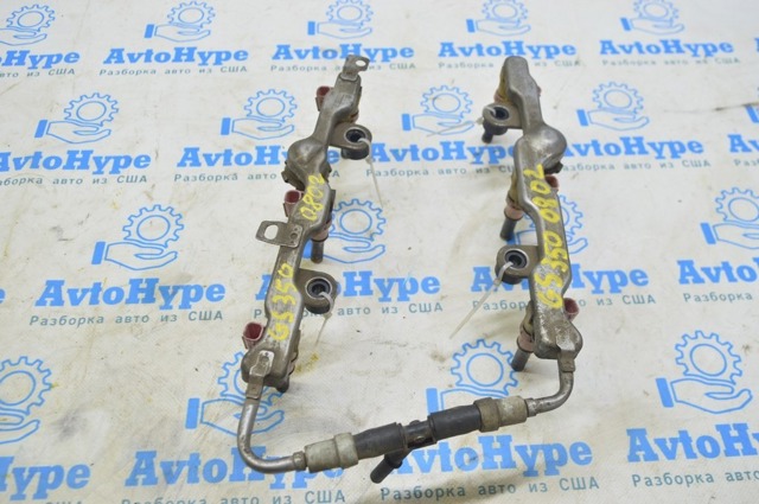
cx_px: 380
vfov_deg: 39.9
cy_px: 252
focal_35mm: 33
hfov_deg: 57.3
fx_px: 695
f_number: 5.6
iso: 400
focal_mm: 22
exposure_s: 1/20
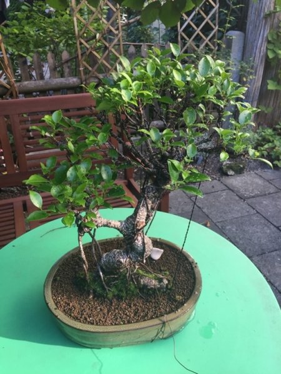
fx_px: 314
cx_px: 140
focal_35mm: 29
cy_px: 187
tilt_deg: -31.2
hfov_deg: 48.3
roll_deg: +1.9
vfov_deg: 61.6
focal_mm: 4.15
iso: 40
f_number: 2.2
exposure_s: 1/100
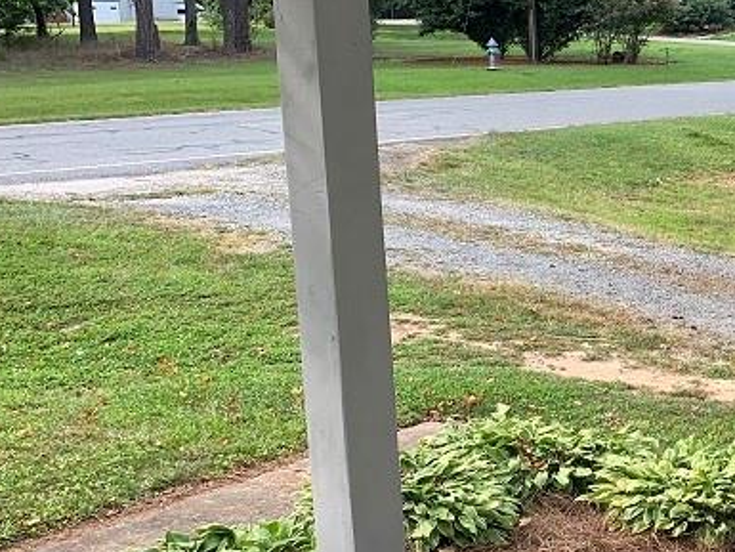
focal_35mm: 68
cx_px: 876
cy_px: 304
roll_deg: +0.5
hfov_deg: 25.7
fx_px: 1444
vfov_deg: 21.6
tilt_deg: -12.9
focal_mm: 4.25
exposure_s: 1/338
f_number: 1.8
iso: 25
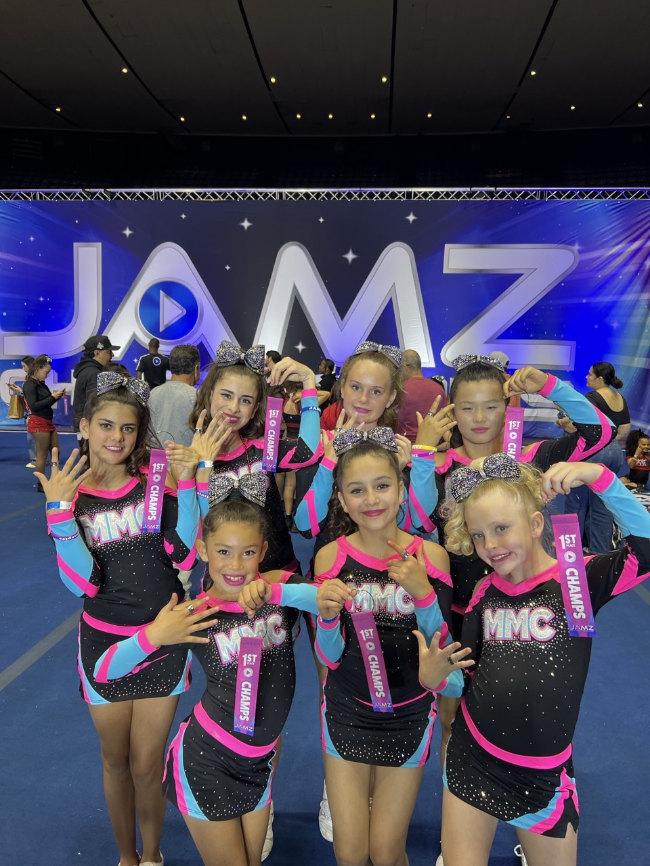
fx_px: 651
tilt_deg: -8.7
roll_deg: -1.1
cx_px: 325
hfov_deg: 53.1
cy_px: 433
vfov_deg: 67.3
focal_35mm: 26
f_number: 1.5
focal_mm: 5.7
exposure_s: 1/120
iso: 80
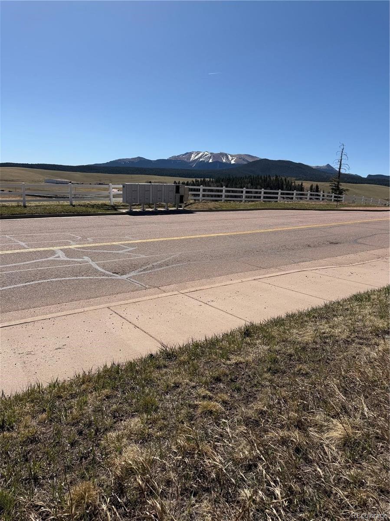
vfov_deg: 71.6
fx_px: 361
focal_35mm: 24
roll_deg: -2.9
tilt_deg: -11.5
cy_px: 260
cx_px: 195
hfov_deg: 56.8
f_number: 1.78
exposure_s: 1/8130
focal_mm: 6.76
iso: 80
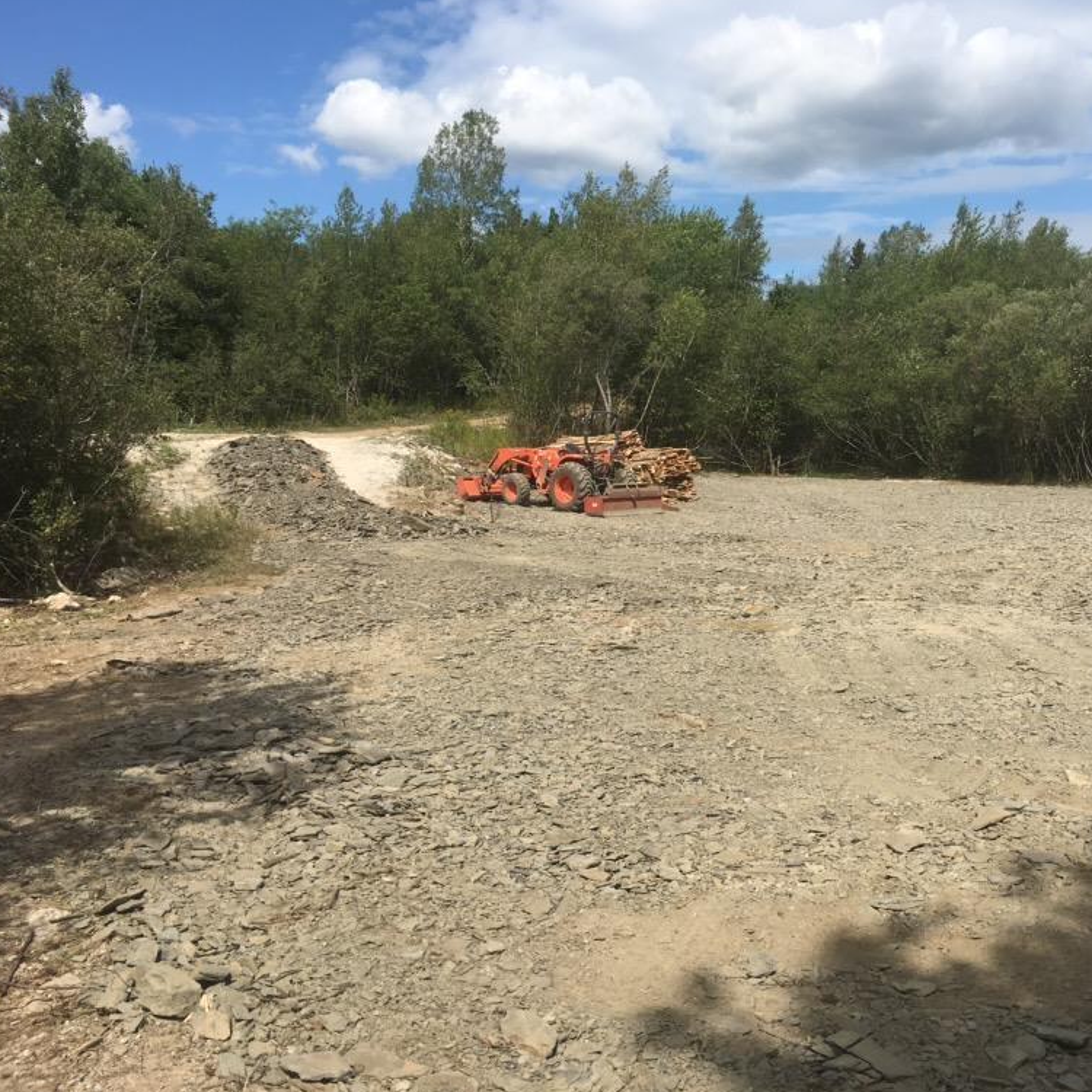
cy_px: 542
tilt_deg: -1.5
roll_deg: -0.2
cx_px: 731
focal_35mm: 35
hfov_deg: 46.5
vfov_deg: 47.2
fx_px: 1249
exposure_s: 1/2198
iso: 25
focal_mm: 4.15
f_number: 2.2
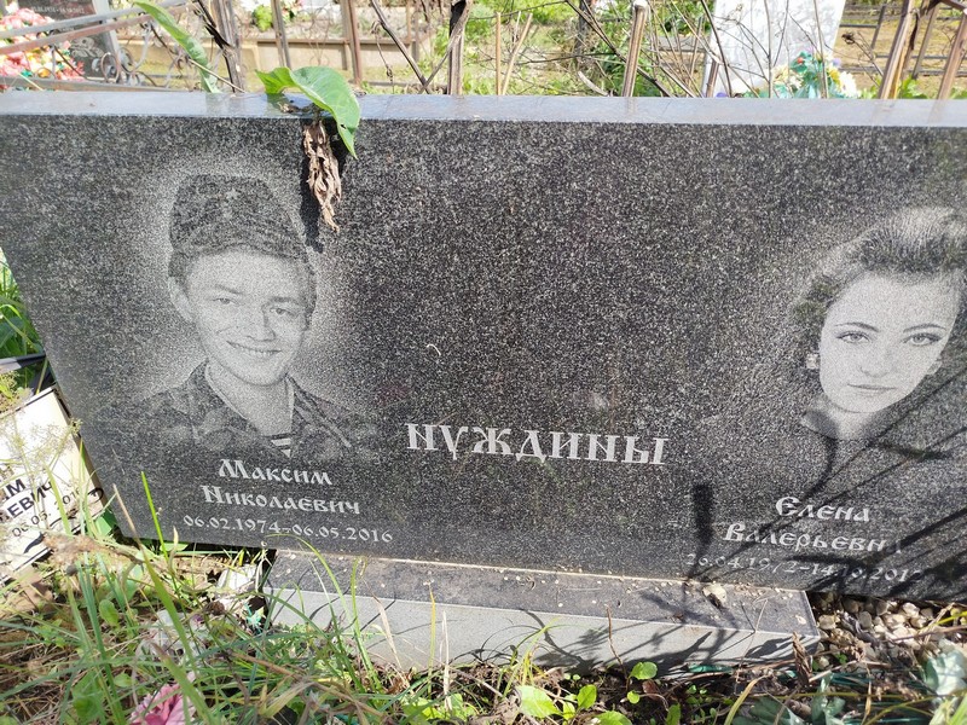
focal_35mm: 24
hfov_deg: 71.6
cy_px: 362
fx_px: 670
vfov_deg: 56.8
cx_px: 484
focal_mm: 5.31
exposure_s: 1/438
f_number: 1.7
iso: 50
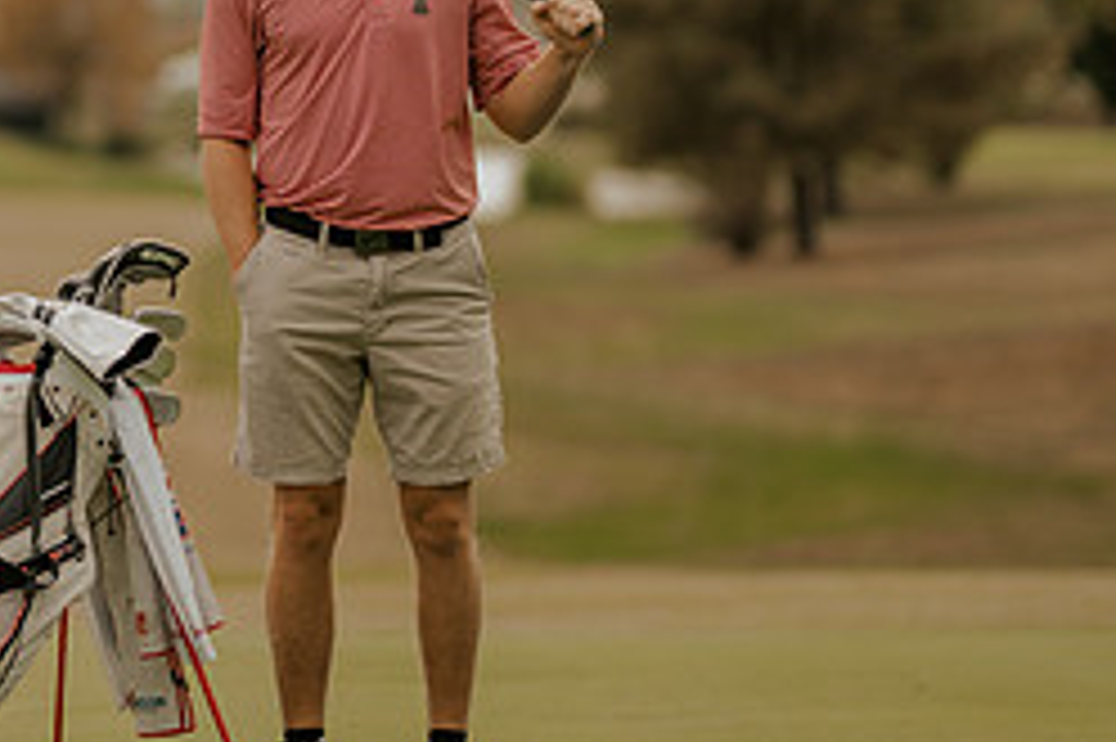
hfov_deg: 8.8
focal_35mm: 232
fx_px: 7187
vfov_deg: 5.9
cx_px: -139
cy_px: 124
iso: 64
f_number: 1.4
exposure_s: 1/640
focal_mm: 85
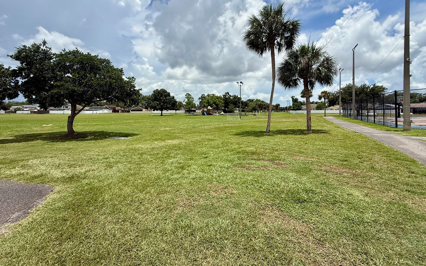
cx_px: 212
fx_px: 186
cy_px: 108
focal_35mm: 16
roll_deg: +0.1
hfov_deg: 97.8
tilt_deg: +1.1
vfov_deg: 70.6
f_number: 2.2
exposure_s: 1/3891
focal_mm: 2.22
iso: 50
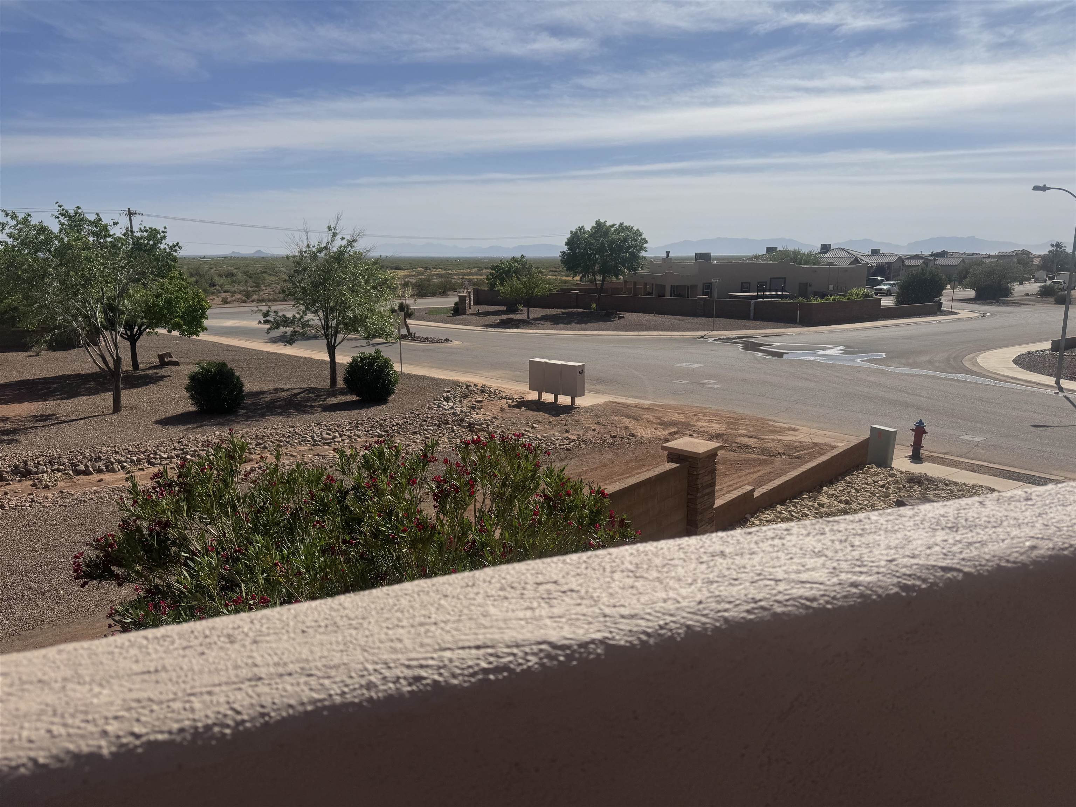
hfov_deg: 71.6
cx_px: 538
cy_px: 404
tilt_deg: -10.8
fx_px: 746
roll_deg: +1.3
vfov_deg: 56.8
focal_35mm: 24
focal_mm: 6.76
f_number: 1.78
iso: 80
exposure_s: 1/10417
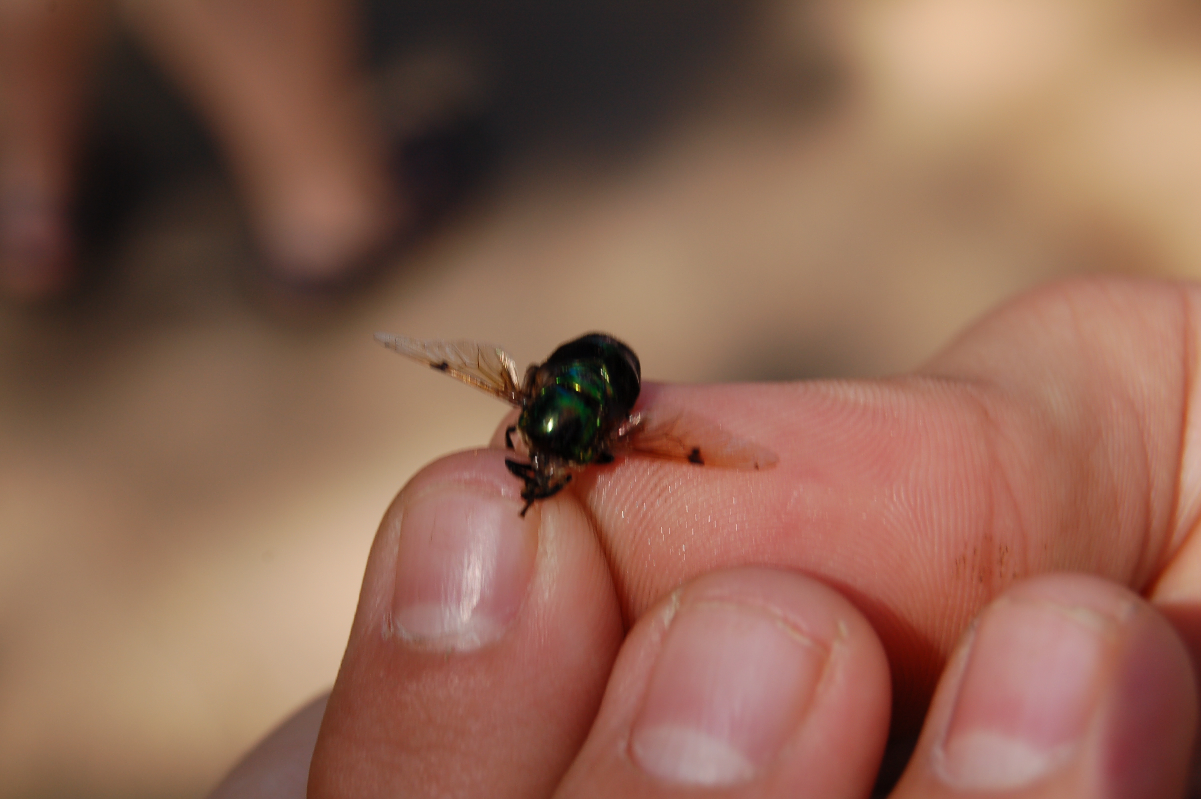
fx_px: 2750
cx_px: 600
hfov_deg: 24.6
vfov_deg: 16.5
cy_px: 400
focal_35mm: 82
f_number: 8
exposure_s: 1/100
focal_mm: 55
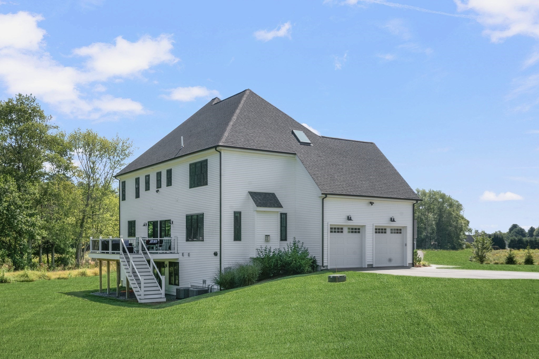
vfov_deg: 36.9
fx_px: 539
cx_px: 270
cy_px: 180
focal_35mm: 36
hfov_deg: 53.1
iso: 400
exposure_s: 1/250
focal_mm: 24
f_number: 14
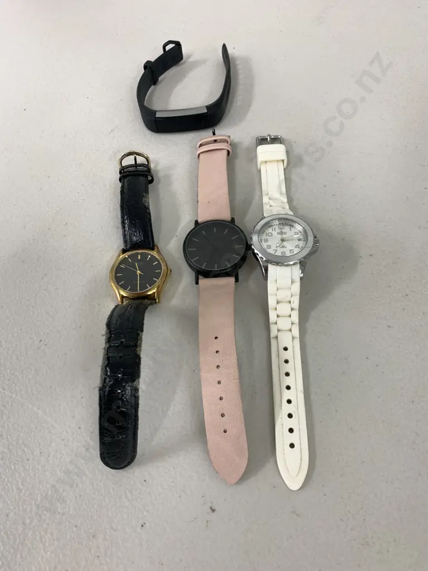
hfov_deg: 53.1
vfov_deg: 67.3
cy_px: 286
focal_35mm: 26
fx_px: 429
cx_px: 214
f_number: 1.8
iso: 64
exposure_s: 1/50
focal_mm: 4.25
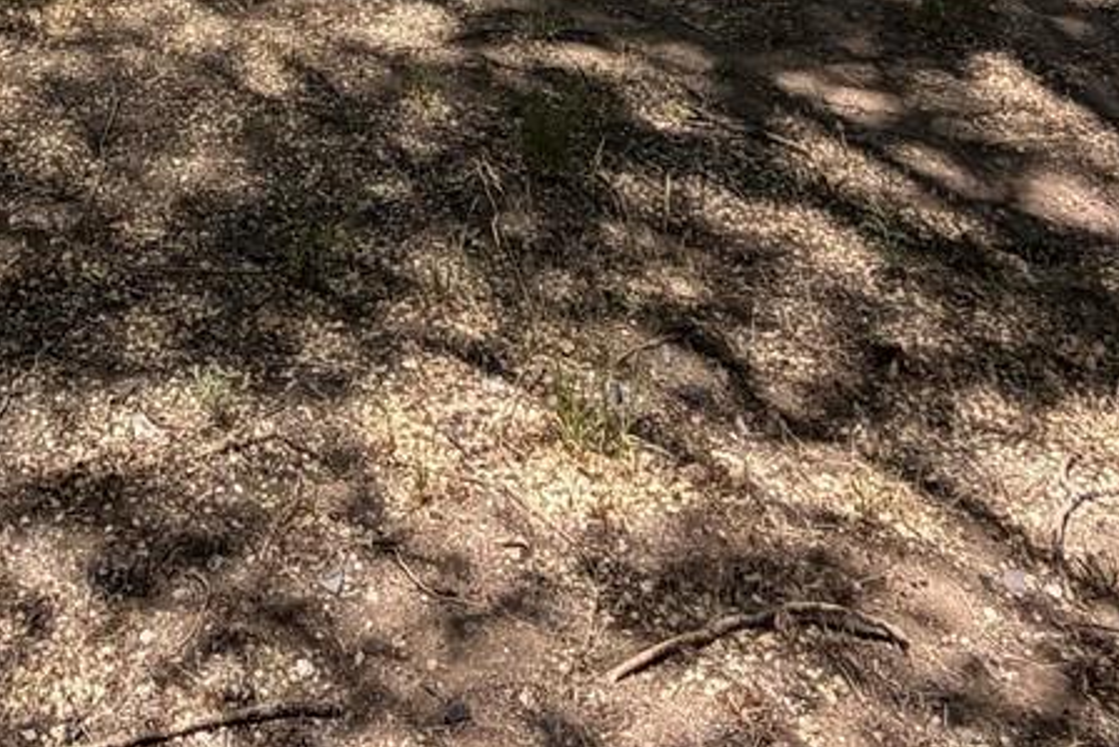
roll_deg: +1.4
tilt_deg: -4.6
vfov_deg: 20.2
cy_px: -527
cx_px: 105
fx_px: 1617
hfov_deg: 35.8
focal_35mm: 52
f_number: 2.2
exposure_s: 1/651
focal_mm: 2.22
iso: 40
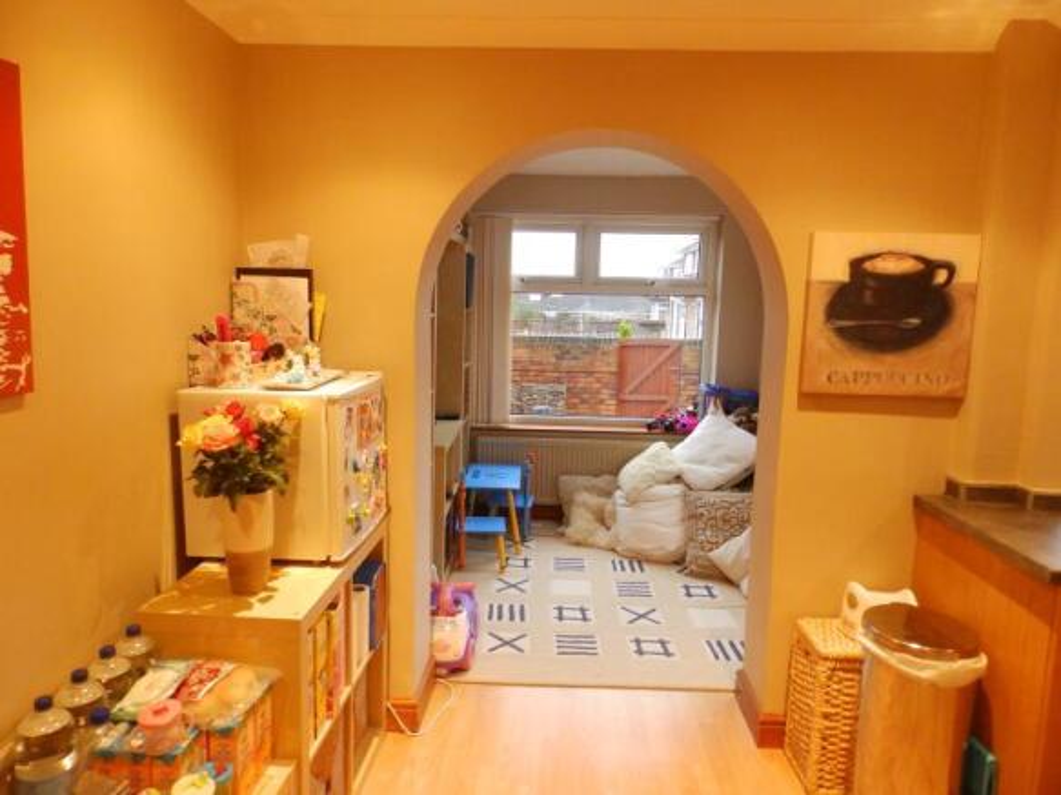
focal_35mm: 22
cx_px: 530
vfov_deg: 61.1
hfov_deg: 76.4
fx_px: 674
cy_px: 398
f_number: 3.4
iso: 640
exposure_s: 1/30
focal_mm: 4
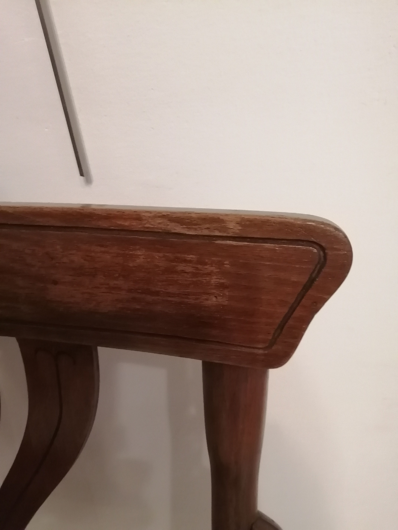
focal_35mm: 27
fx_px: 414
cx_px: 199
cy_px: 265
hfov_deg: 51.4
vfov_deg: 65.3
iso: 500
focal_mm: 3.62
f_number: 1.8
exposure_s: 1/50
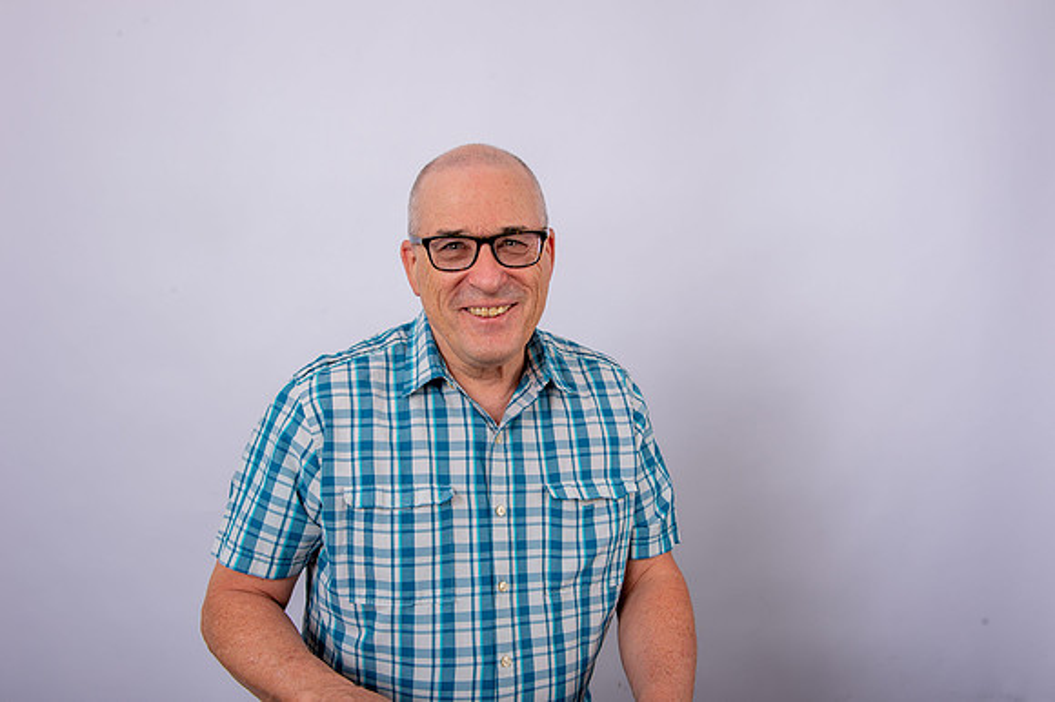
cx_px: 528
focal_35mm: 35
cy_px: 351
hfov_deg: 54.5
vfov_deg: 37.8
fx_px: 1025
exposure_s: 1/250
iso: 125
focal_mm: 35
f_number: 9
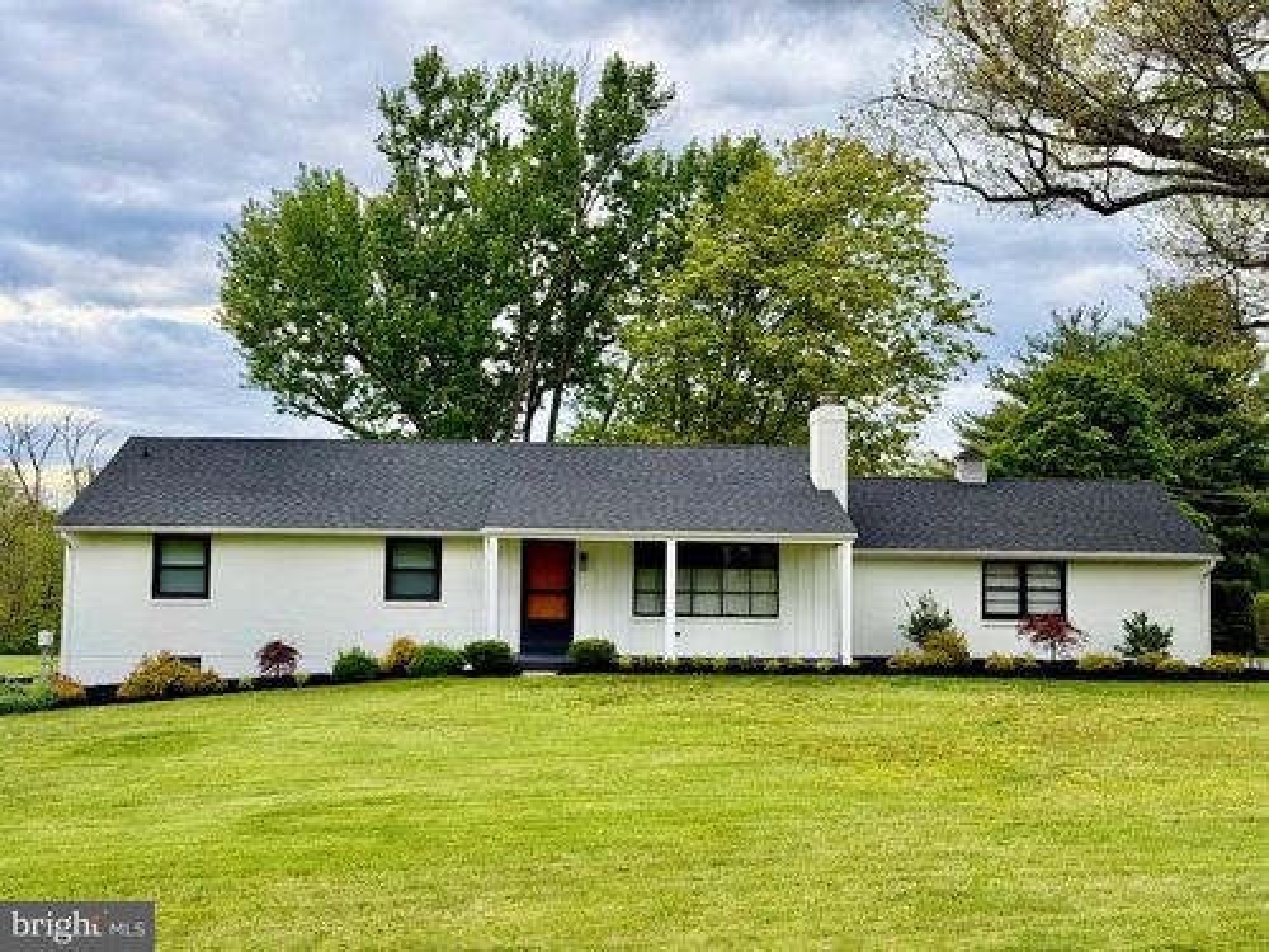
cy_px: 476
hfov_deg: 39.7
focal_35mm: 48
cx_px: 634
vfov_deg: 30.3
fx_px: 1760
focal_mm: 6.76
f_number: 1.78
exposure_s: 1/1678
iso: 80
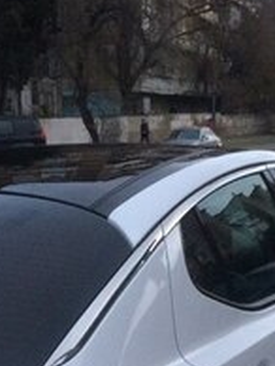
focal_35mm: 74
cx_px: 53
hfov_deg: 19.7
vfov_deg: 24.2
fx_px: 782
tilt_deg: -20.6
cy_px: 424
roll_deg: +4.7
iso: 250
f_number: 2.2
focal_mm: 4.15
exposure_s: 1/33
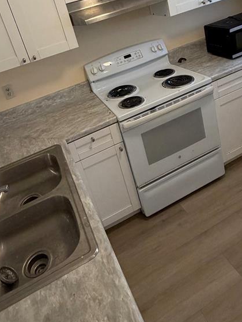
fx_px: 280
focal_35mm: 30
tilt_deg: -20.5
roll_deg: +14.6
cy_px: 76
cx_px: 122
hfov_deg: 46.8
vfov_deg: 56.6
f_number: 2.2
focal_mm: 2.22
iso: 320
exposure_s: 1/120
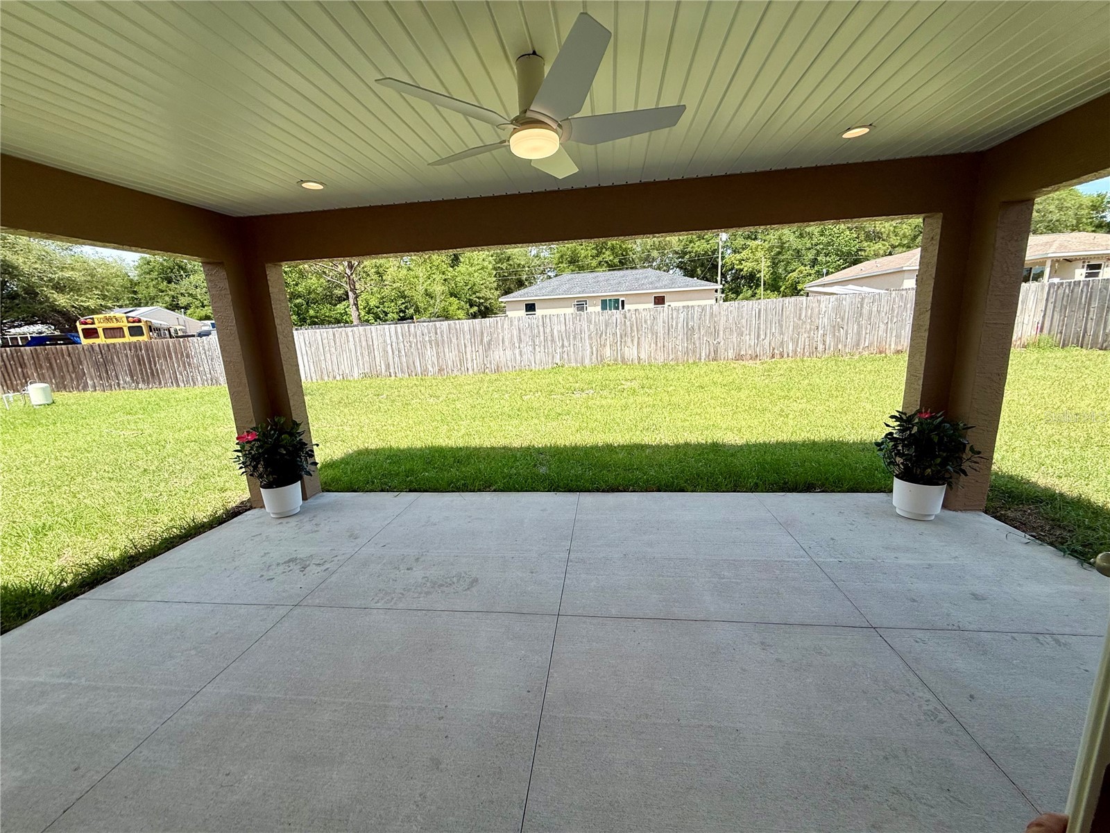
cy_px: 416
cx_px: 555
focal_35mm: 14
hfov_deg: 102.1
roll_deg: +2.4
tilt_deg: -11.6
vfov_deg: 85.7
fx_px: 449
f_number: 2.2
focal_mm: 2.22
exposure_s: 1/1017
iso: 50
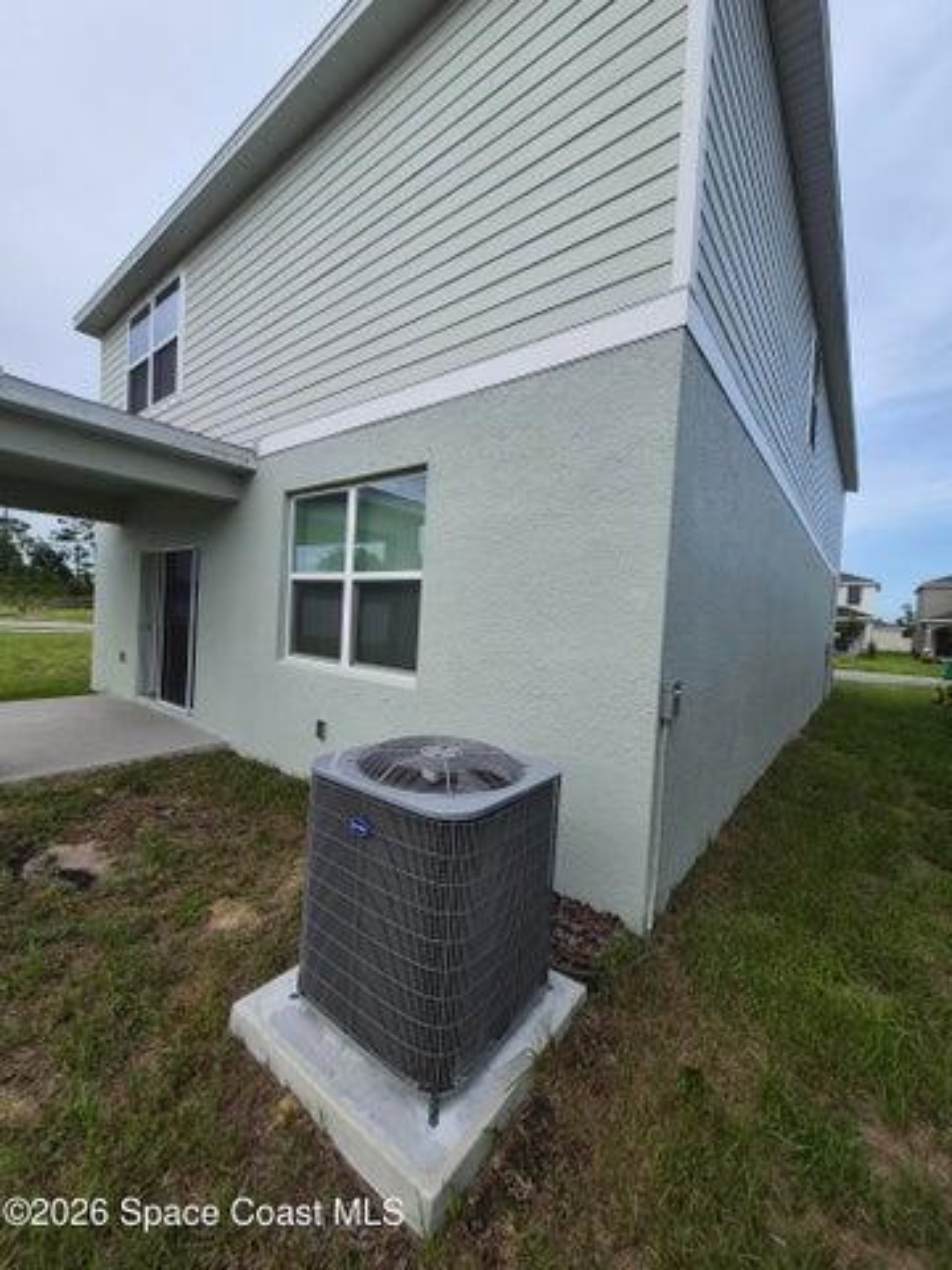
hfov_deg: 89.9
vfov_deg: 106.2
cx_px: 476
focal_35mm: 13
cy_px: 635
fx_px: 477
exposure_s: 1/1212
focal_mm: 1.74
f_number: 2.2
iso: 40
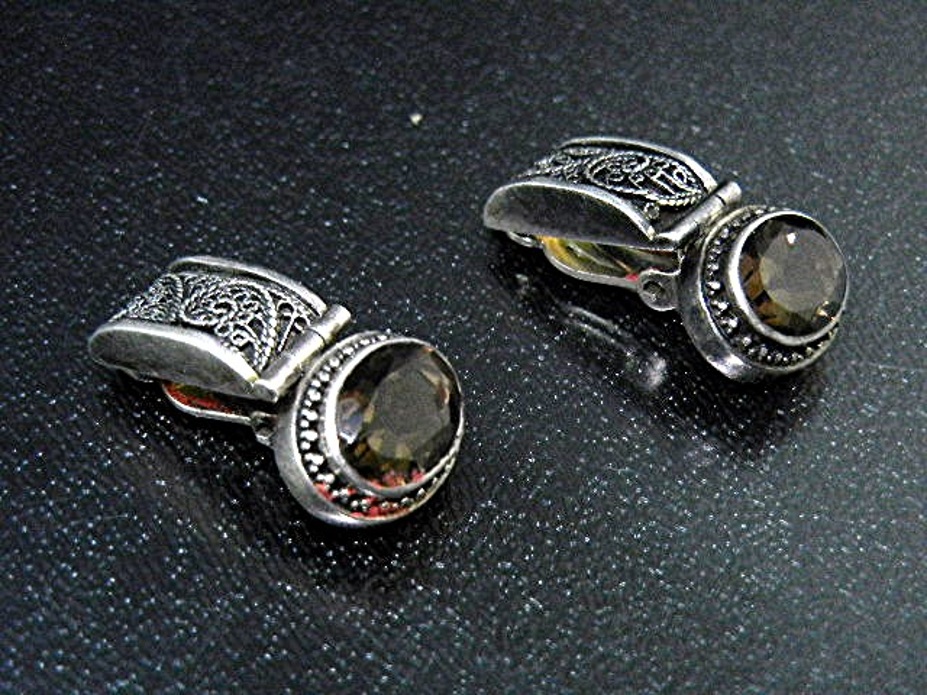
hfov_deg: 25.3
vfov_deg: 19.1
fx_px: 2062
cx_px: 464
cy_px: 348
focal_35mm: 77
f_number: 8.6
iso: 800
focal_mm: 13.9
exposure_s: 1/30
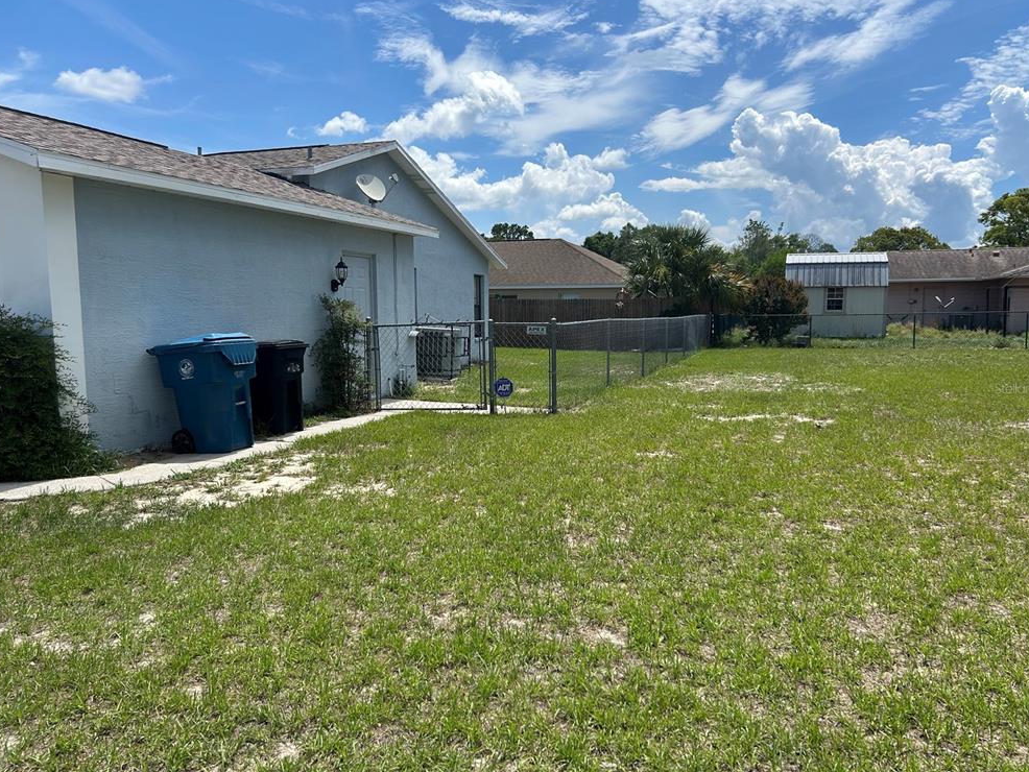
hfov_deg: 65.3
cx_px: 523
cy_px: 388
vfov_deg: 51.4
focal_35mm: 27
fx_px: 803
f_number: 1.5
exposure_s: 1/5076
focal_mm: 5.7
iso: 50
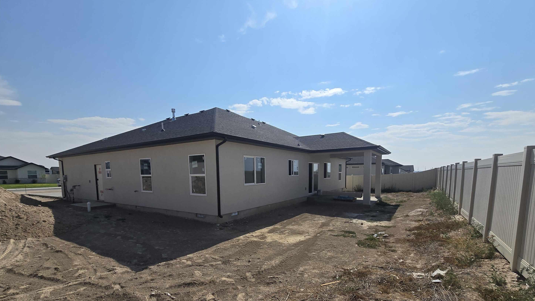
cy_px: 191
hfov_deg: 103.0
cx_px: 275
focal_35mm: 15
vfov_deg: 69.2
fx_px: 213
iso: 50
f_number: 2.2
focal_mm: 2.2
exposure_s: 1/5372
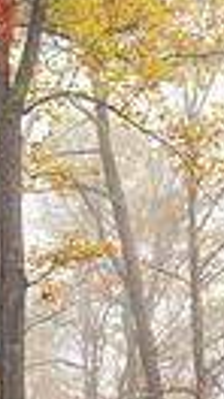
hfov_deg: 8.2
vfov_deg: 14.7
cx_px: -173
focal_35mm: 143
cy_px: 429
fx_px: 1514
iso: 64
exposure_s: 1
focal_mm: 40
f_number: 11
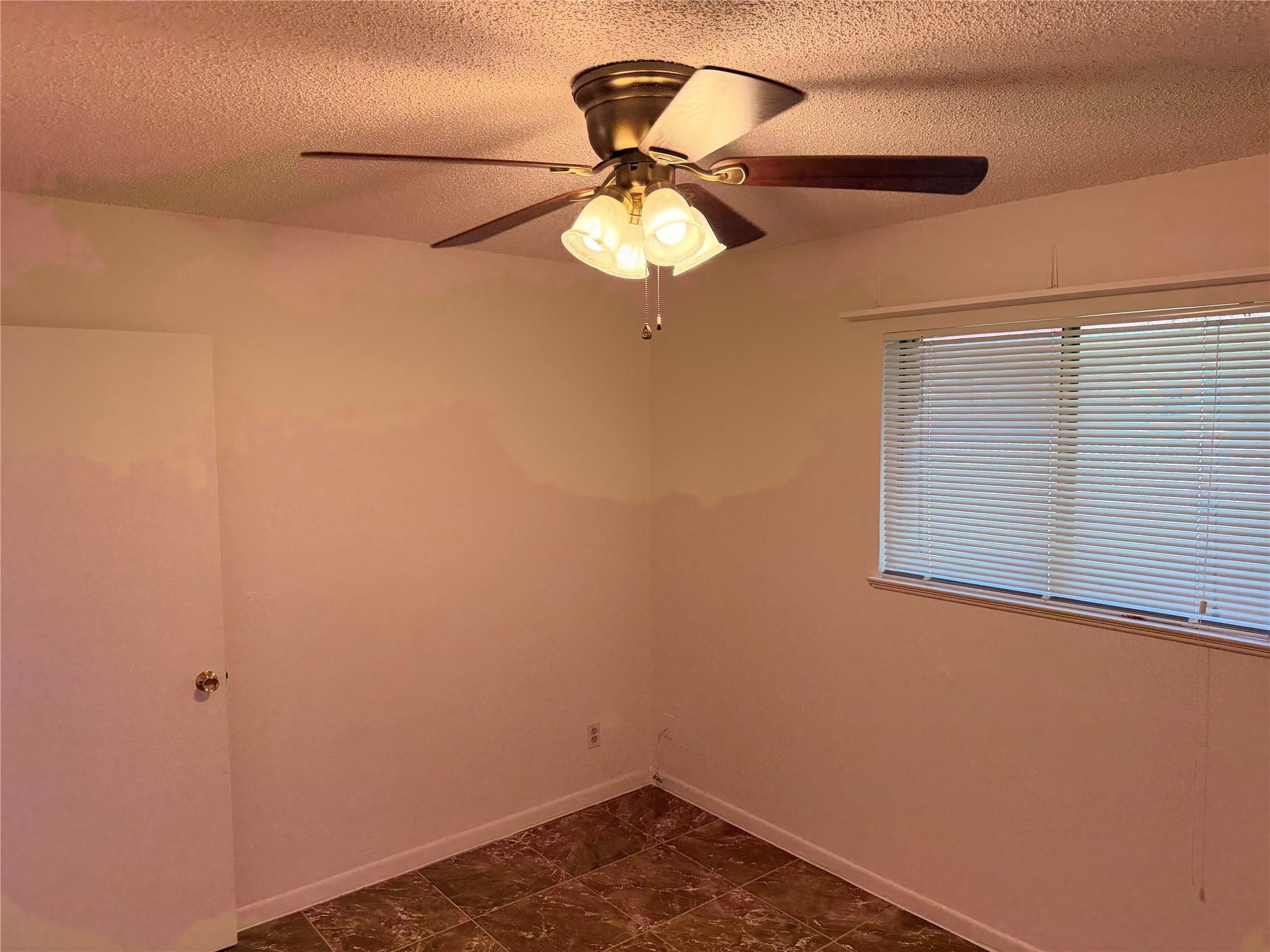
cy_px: 476
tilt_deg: -4.3
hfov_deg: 71.6
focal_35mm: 24
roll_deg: +0.9
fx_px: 881
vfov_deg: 56.8
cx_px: 635
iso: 250
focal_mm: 6.76
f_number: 1.78
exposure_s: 1/120
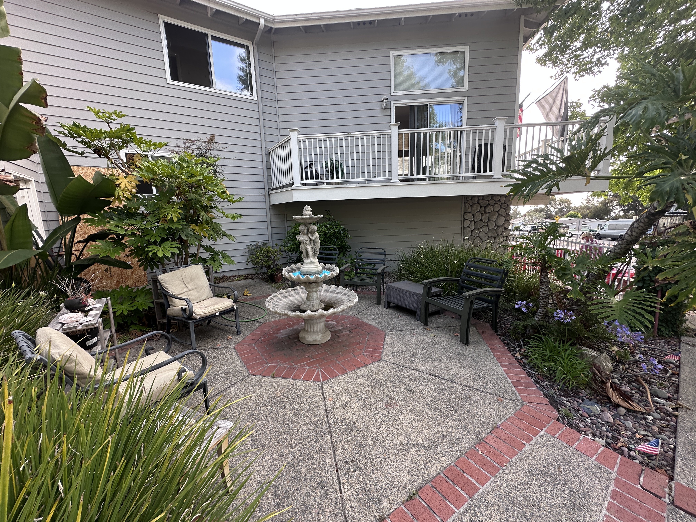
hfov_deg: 102.1
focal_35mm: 14
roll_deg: +1.4
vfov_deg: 85.7
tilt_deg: -9.9
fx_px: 281
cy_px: 261
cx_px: 348
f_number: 2.2
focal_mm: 2.22
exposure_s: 1/129
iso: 40
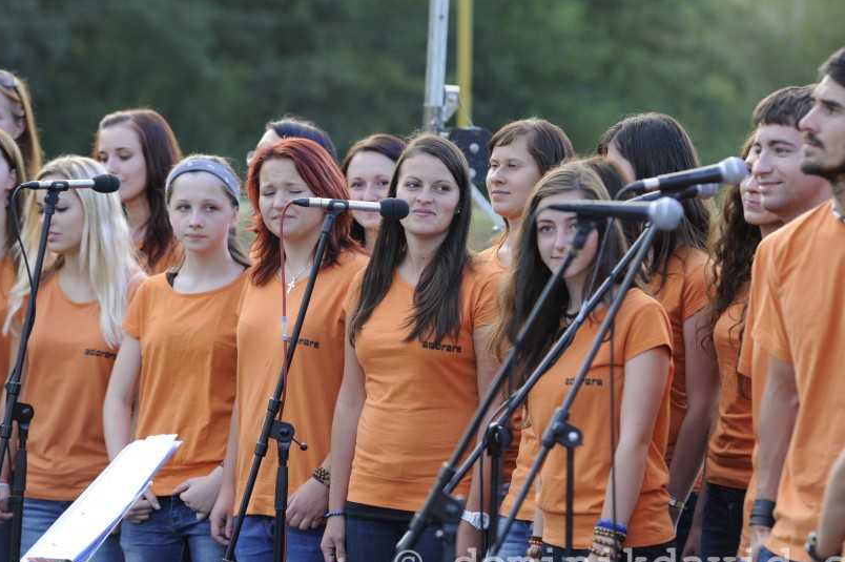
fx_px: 5254
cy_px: 278
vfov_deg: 6.1
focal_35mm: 224
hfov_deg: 9.2
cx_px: 427
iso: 500
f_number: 5.6
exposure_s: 1/200
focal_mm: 200
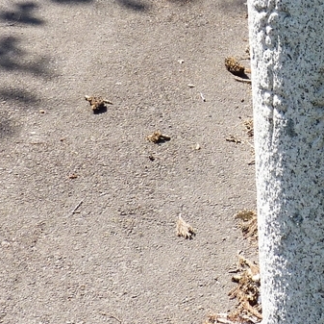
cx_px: 355
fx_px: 900
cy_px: 67
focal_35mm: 85
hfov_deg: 19.6
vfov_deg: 20.2
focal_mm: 4.8
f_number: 4
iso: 80
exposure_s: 1/160
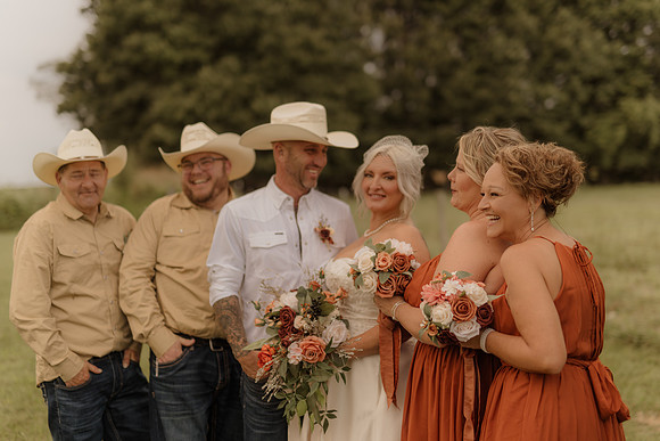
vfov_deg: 27.0
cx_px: 330
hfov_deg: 39.6
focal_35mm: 50
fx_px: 917
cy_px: 220
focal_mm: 50
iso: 125
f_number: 1.4
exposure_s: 1/2000
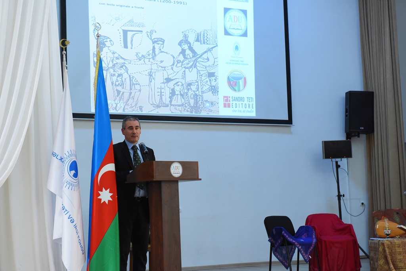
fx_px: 790
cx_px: 203
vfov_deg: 19.5
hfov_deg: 28.8
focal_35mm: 70
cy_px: 136
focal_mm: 70
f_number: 5.6
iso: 4000
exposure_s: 1/160
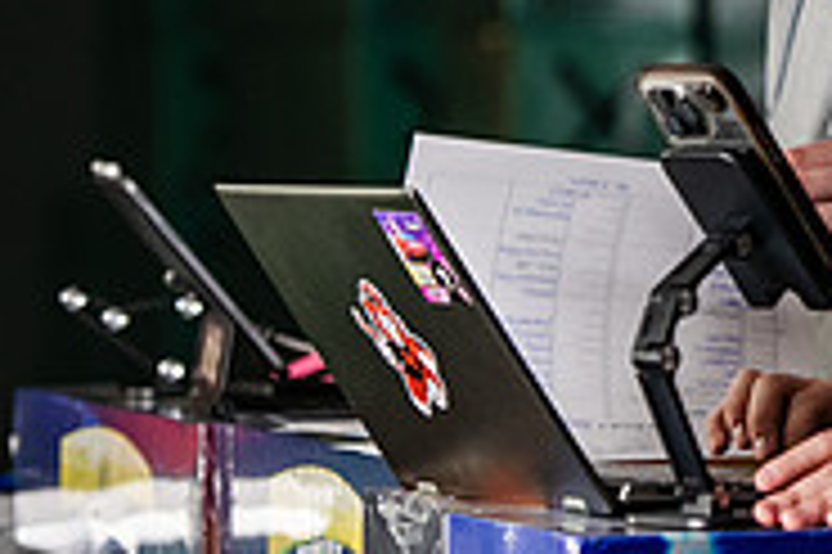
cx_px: 904
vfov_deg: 3.9
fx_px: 8128
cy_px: -2
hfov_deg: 5.8
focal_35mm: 352
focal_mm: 112
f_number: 3.2
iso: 1600
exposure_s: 1/200
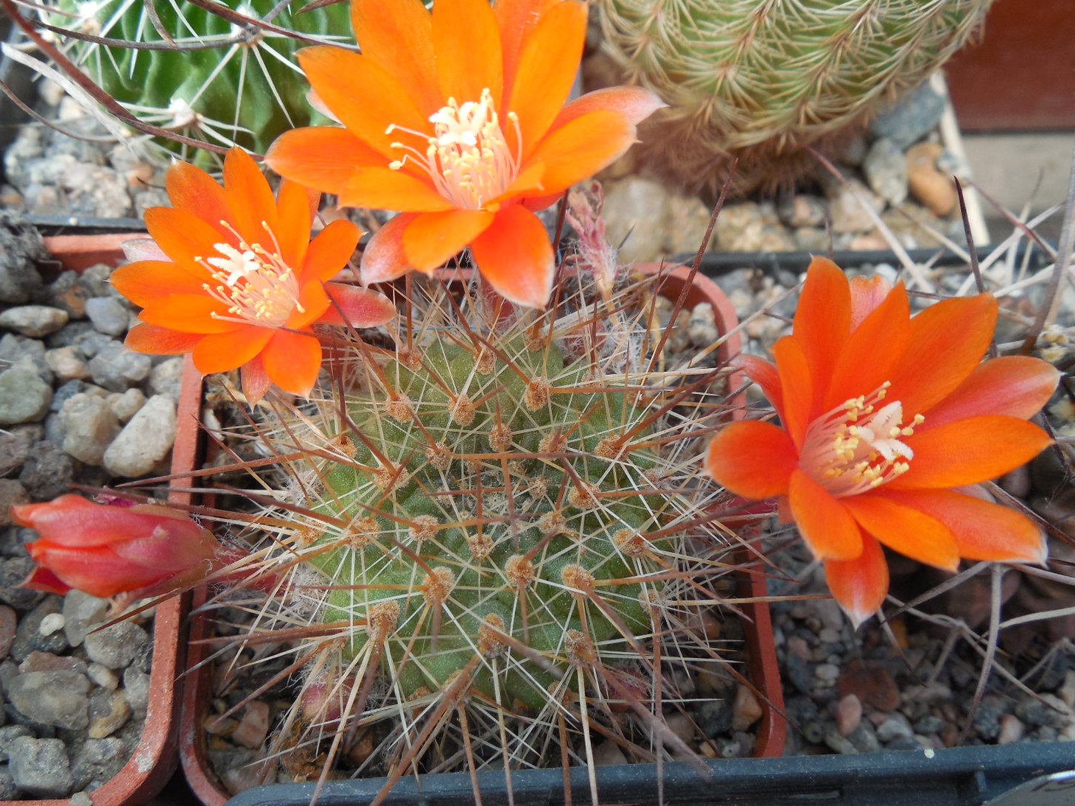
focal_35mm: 34
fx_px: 1056
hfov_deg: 53.9
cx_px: 491
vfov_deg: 41.8
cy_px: 385
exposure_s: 1/125
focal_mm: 5.6
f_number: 3.6
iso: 125
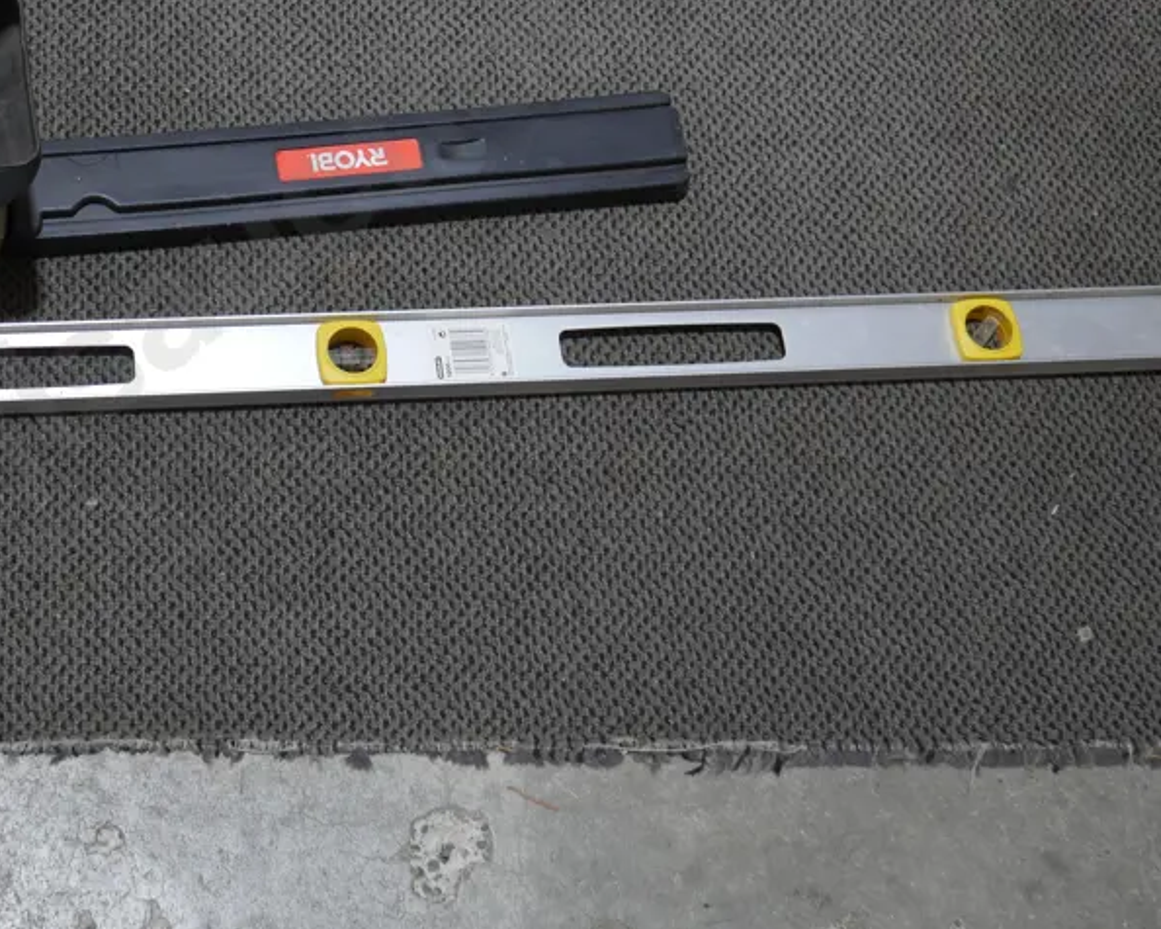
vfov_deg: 23.6
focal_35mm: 64
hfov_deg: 29.0
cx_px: 262
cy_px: 247
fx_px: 2199
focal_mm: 19
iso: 200
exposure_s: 1/60
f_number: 4.1
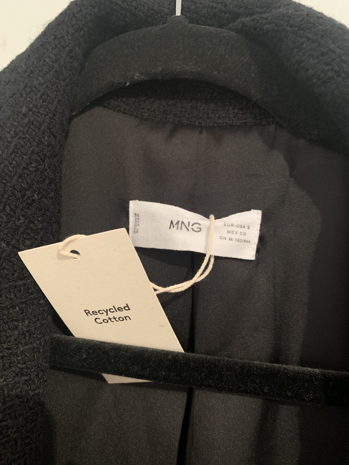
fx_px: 350
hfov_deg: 53.1
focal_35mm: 26
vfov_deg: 67.3
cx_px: 174
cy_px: 232
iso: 500
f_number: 1.8
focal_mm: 4.25
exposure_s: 1/30
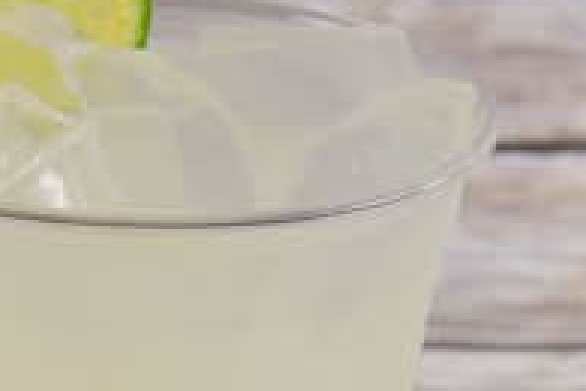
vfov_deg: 6.7
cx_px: 164
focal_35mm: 203
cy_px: 427
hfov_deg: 10.1
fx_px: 3304
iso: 100
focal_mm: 60
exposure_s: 1/125
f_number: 16
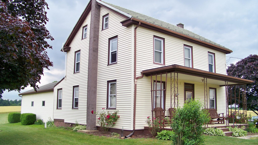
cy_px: 77
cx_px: 129
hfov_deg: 55.3
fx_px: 246
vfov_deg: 32.8
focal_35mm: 36
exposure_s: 1/250
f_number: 2.8
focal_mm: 5.85
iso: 64
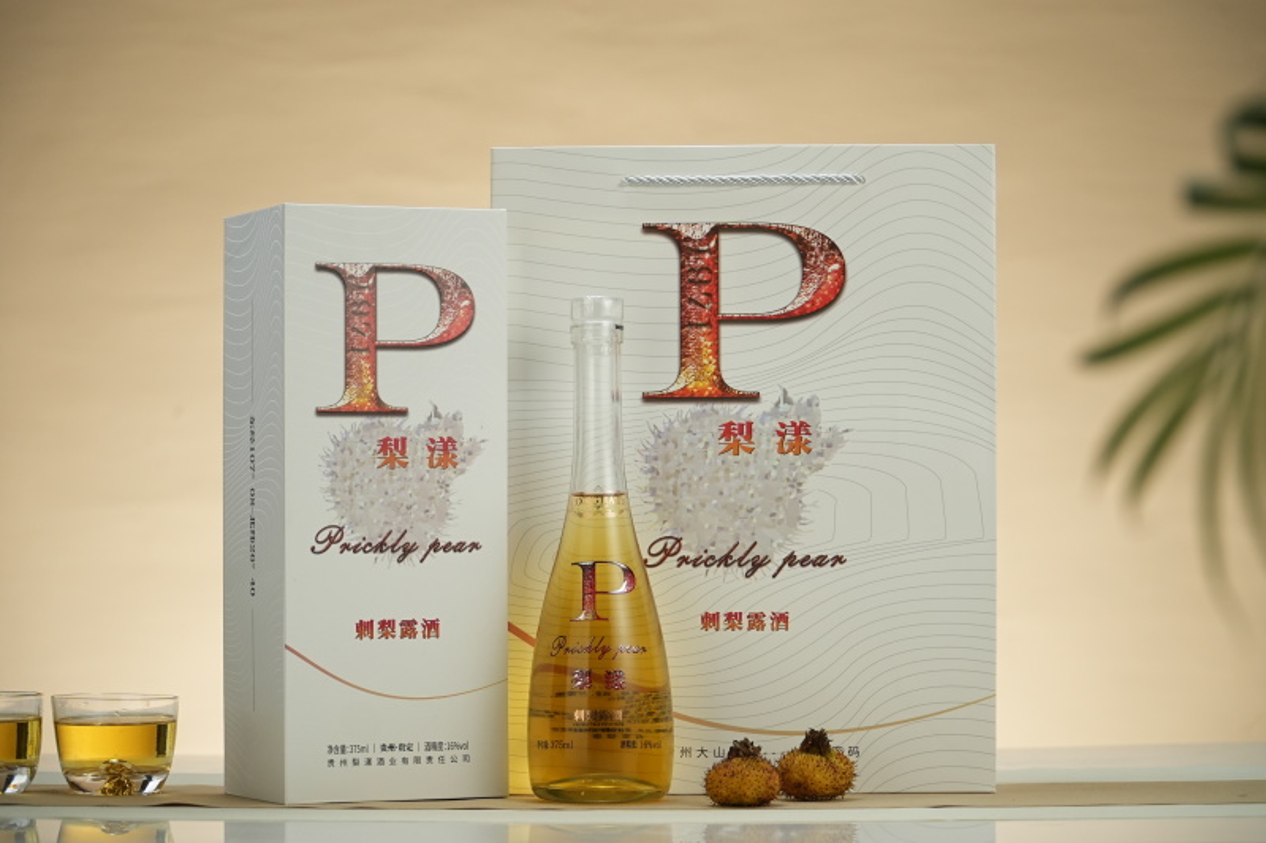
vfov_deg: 14.2
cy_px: 422
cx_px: 633
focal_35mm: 96
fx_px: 3375
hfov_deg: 21.2
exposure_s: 1/200
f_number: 4
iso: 500
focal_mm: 64
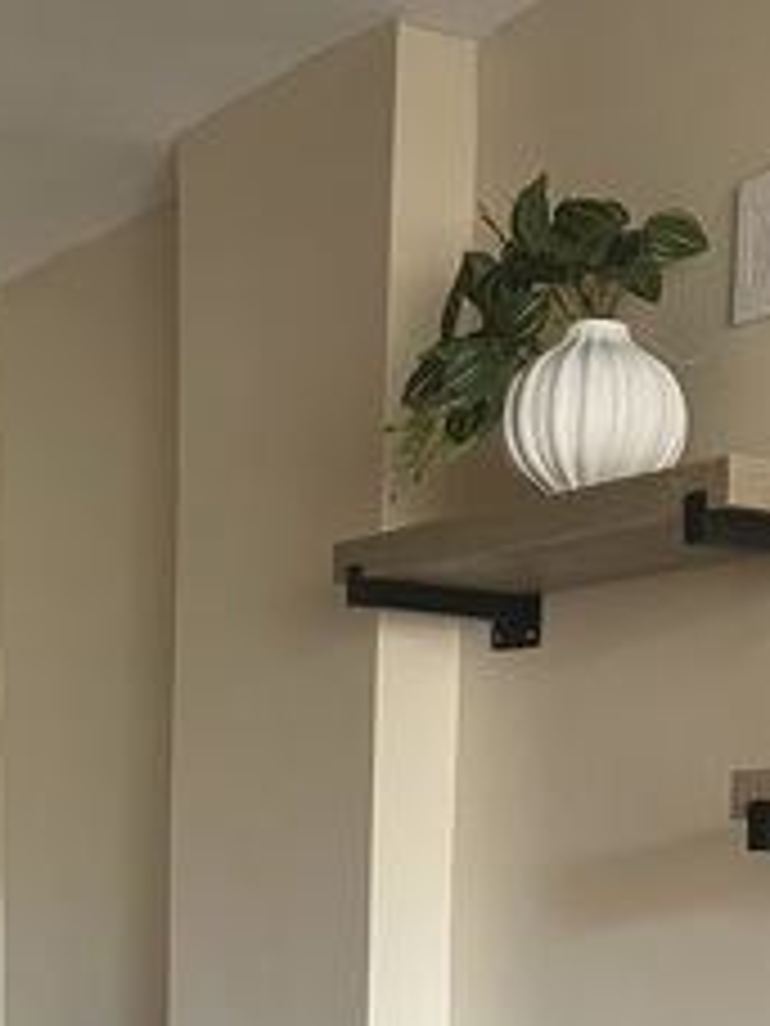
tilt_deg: -9.6
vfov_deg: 23.1
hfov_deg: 19.4
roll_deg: -1.4
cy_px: 1285
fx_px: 2254
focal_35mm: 76
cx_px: 414
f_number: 1.5
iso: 320
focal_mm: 5.7
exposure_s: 1/60
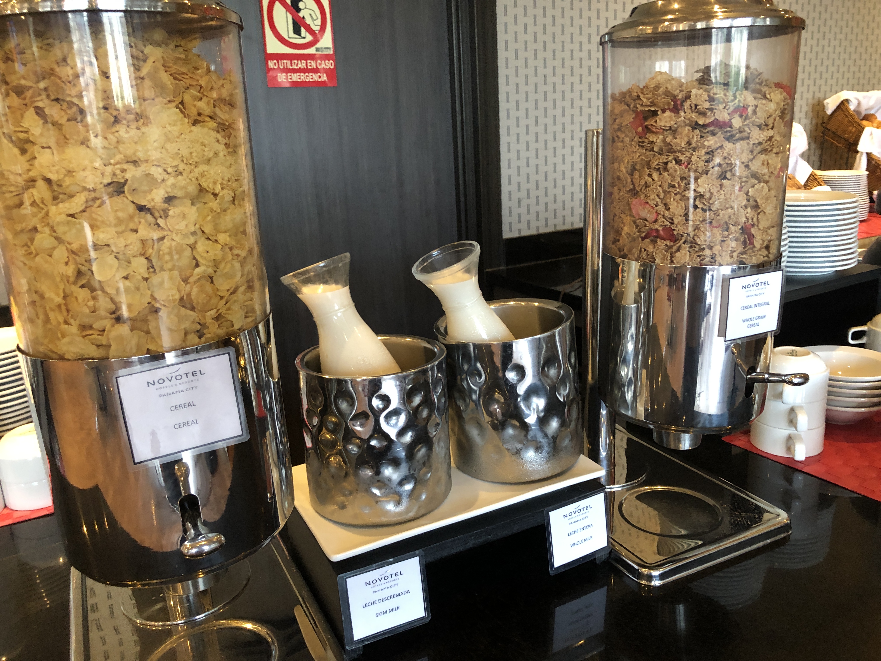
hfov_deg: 63.4
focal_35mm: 28
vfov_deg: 49.7
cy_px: 330
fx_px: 713
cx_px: 440
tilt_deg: -14.7
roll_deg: +2.8
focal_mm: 3.99
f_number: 1.8
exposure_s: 1/9
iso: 100
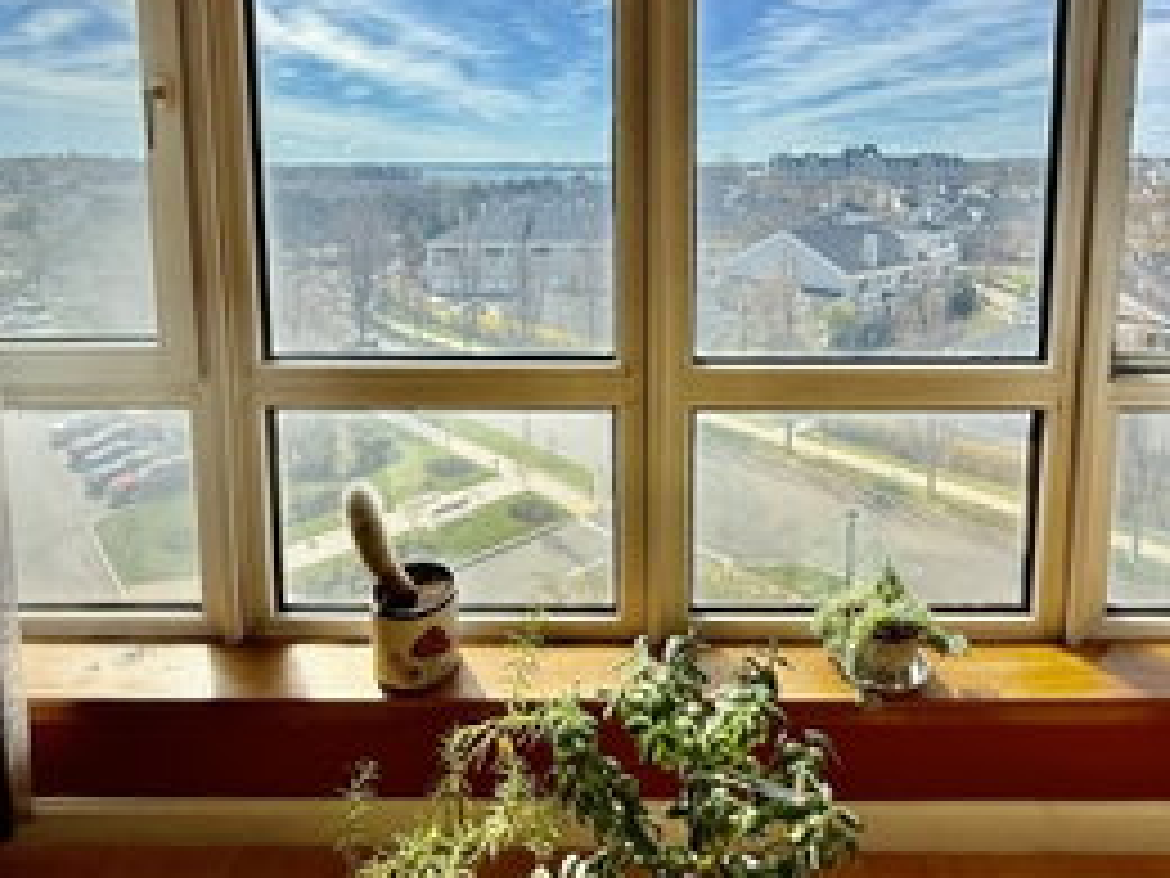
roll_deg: -0.1
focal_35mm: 23
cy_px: 239
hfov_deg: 73.6
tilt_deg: -4.4
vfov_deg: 56.5
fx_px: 777
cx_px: 664
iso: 64
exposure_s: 1/789
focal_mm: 2.22
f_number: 2.2
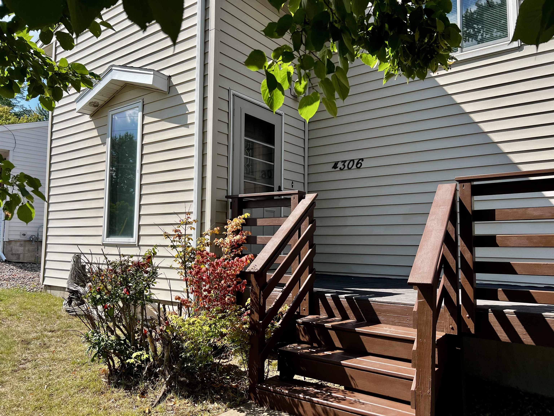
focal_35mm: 26
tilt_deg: +3.6
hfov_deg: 67.3
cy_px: 208
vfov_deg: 53.1
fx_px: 416
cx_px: 277
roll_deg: +0.0
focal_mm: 5.7
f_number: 1.5
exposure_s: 1/2353
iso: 50
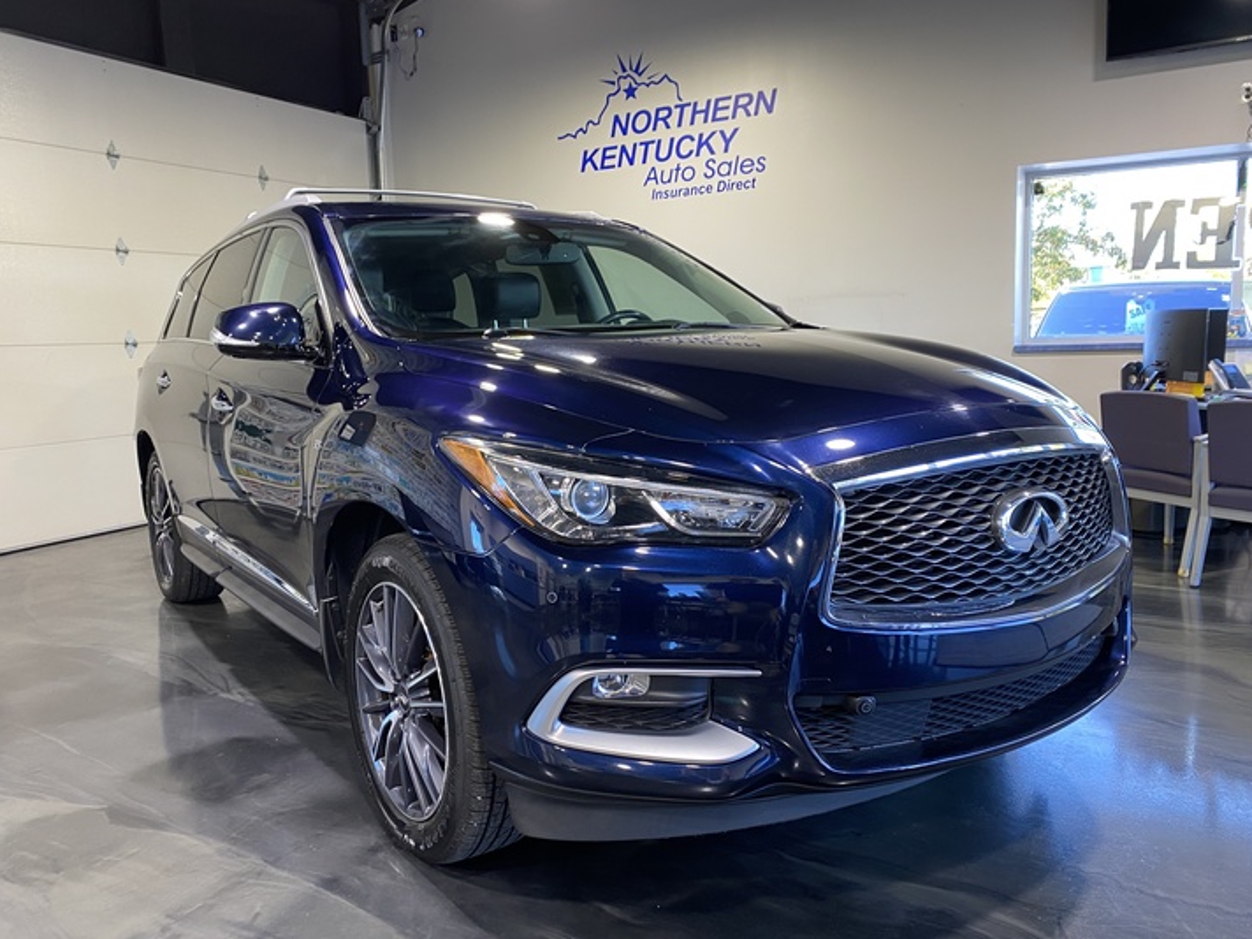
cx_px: 606
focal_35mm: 27
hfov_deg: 65.3
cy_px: 471
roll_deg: +2.9
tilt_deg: -7.2
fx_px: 977
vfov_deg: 51.4
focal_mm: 4.25
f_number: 1.8
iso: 100
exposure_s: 1/60
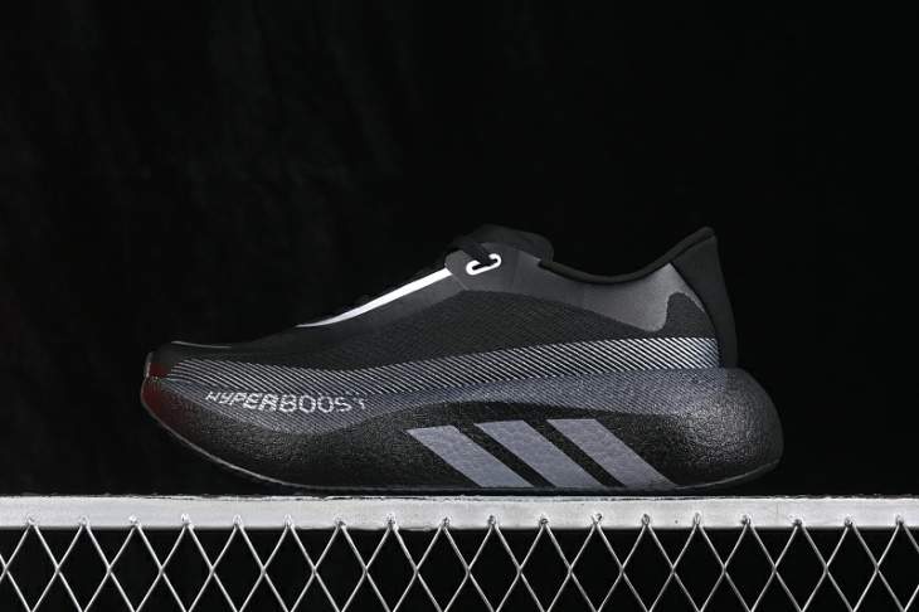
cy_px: 306
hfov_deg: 27.0
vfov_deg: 18.2
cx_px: 460
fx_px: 1914
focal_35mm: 75
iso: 160
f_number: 6.3
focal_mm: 50
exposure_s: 1/60
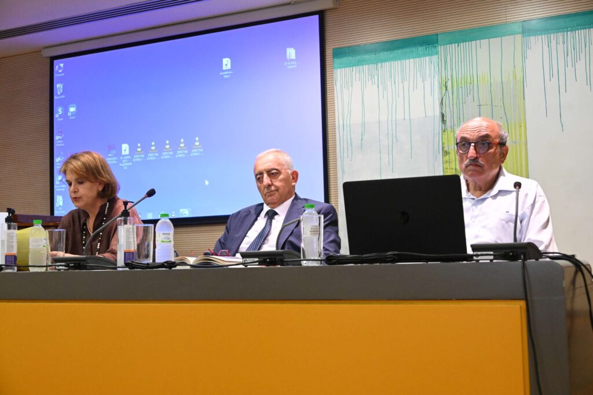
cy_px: 198
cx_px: 296
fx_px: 791
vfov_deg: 28.1
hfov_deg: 41.1
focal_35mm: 48
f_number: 5.6
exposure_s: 1/200
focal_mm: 48
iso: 7200
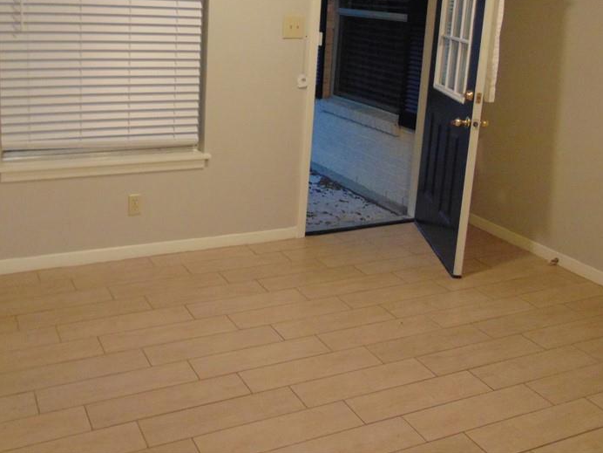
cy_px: 120
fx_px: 645
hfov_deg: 49.8
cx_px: 236
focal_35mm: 37
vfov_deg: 37.8
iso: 400
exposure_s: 1/30
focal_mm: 4.5
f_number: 3
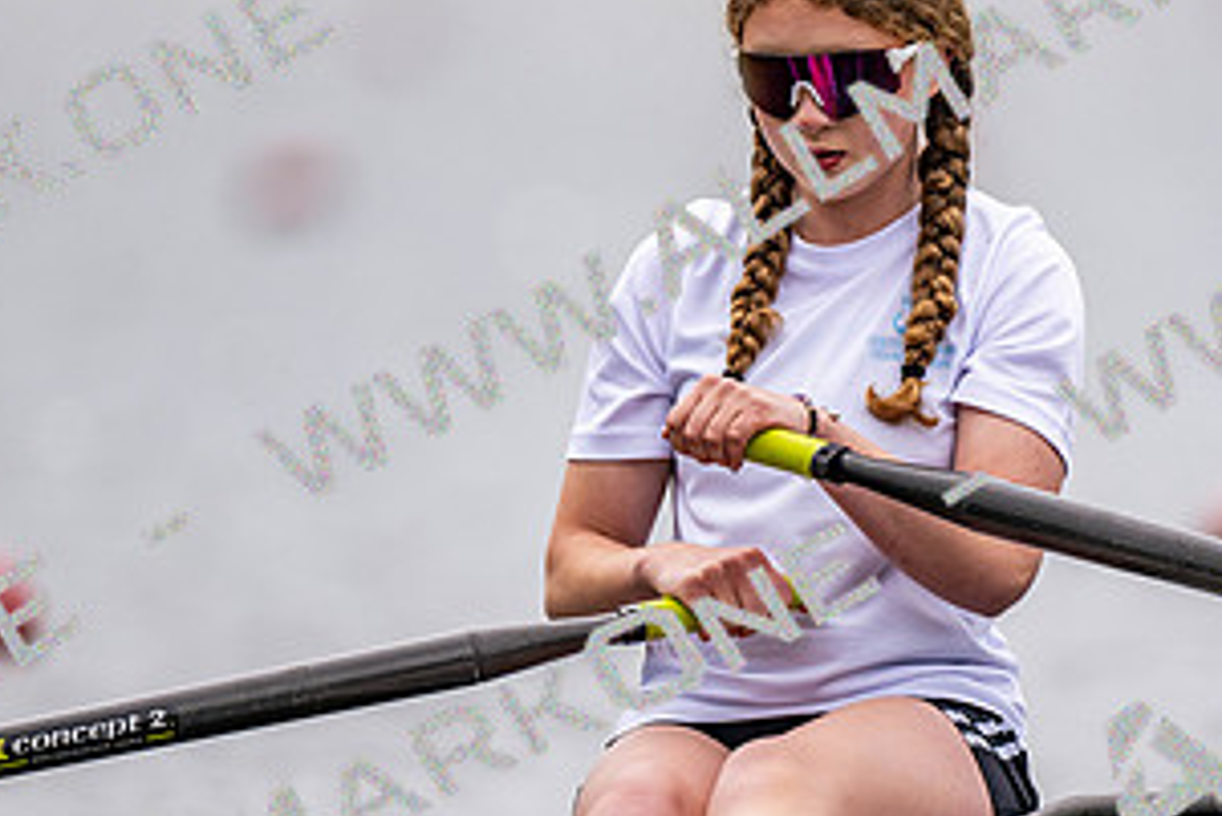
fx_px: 39325
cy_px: 509
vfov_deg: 1.2
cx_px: 759
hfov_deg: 1.8
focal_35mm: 1158
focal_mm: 600
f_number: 4
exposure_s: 1/2500
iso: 220
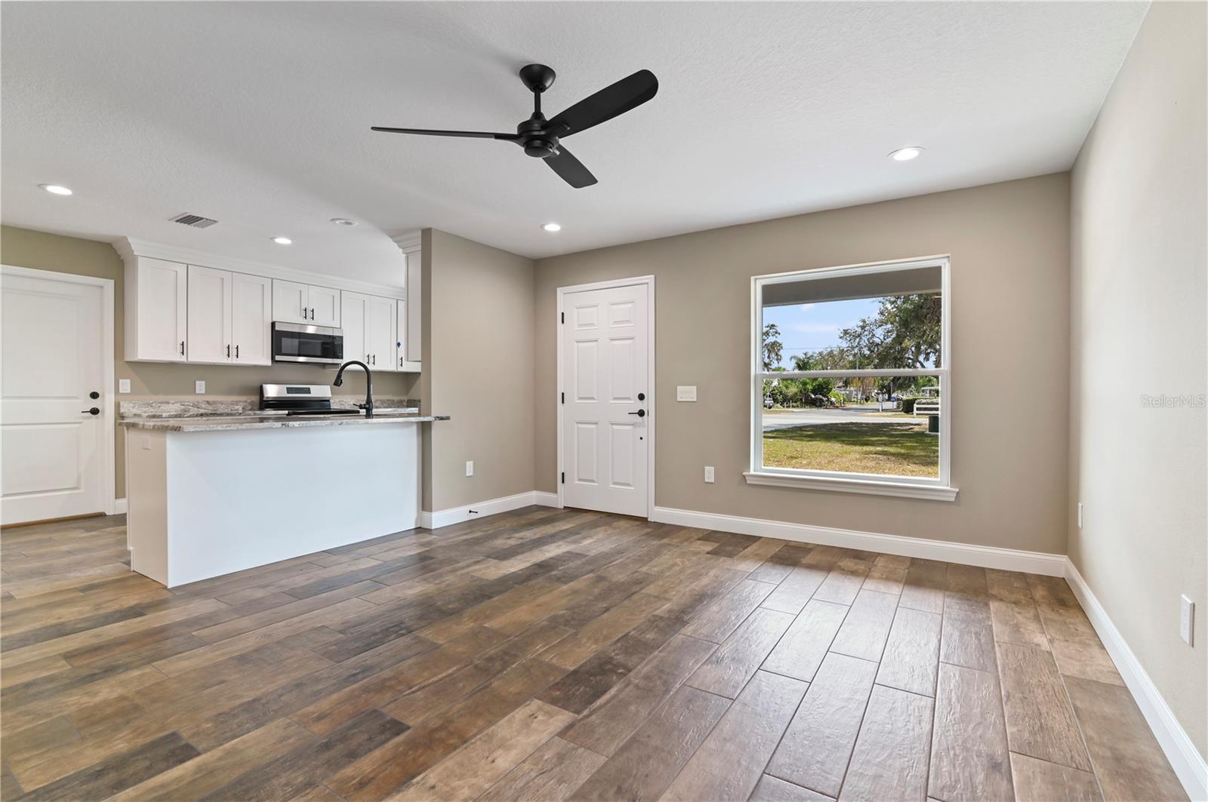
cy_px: 401
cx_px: 604
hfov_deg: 96.8
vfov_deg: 73.6
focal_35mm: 16
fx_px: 536
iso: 100
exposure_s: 1/5
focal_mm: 16
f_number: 8
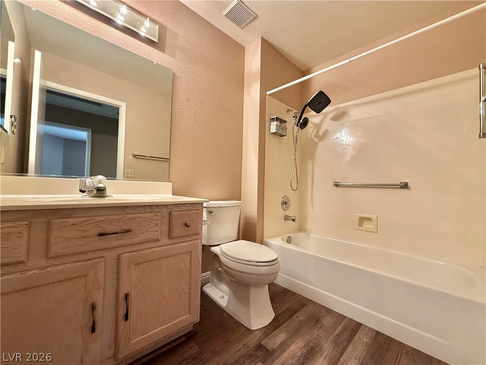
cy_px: 182
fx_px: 197
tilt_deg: +1.1
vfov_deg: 85.7
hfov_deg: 102.1
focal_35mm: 14
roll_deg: -2.1
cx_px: 243
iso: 200
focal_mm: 2.22
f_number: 2.2
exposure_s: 1/60
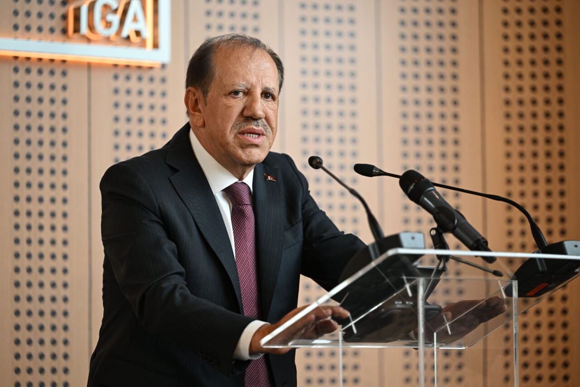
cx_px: 290
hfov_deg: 11.7
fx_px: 2819
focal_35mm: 175
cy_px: 194
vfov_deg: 7.8
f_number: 2.8
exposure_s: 1/500
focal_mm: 175
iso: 800
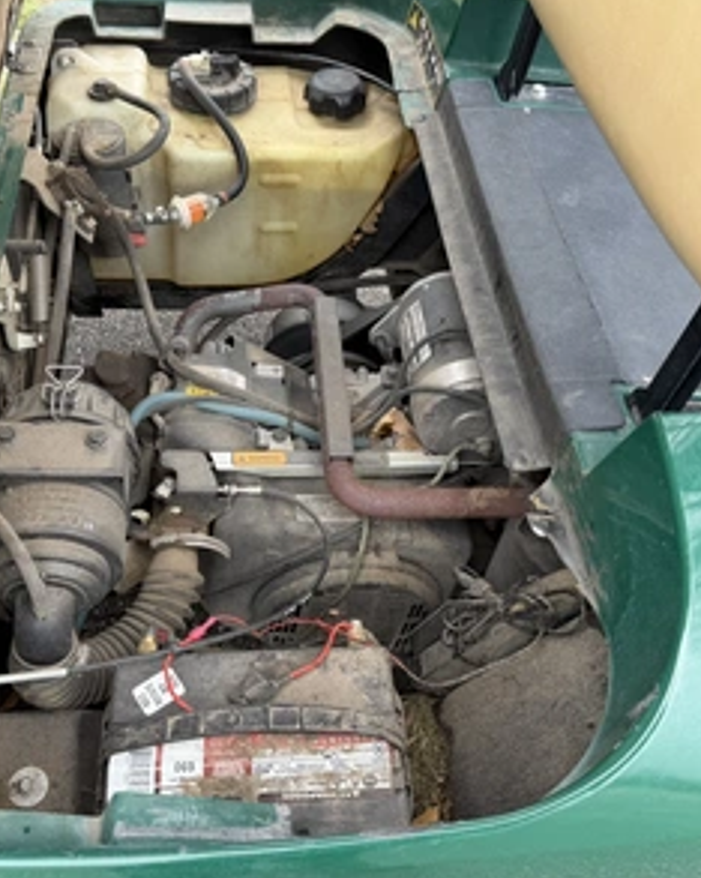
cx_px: 318
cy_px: 432
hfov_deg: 45.7
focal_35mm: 32
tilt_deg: -47.6
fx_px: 831
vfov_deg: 55.7
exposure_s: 1/327
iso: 80
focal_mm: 6.76
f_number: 1.78
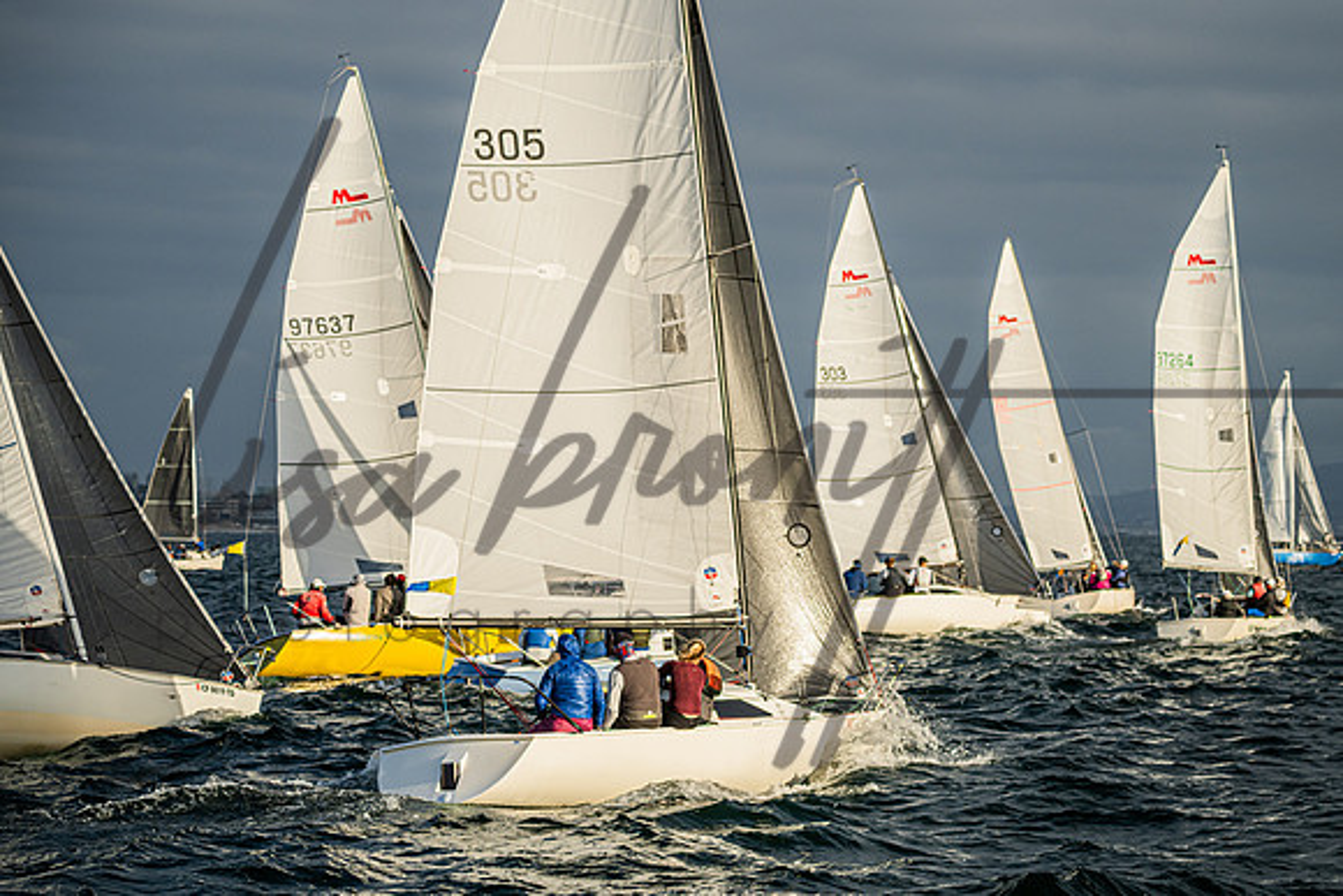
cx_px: 781
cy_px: 416
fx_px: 4388
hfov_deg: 17.4
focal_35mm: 118
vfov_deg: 11.7
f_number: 4.5
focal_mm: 100
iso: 200
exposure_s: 1/3200
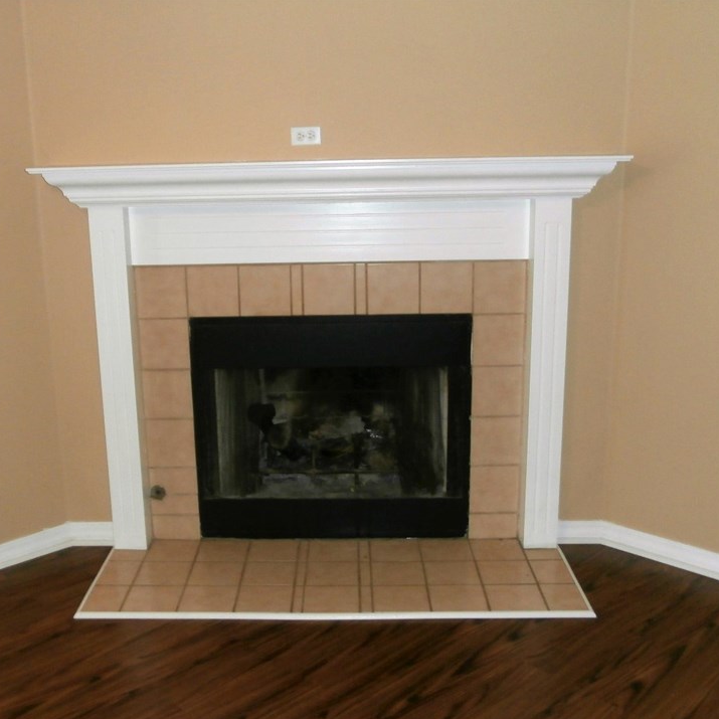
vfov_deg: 43.8
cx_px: 306
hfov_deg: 43.7
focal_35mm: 38
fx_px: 893
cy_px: 384
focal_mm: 5.36
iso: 200
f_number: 3.5
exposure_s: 1/30
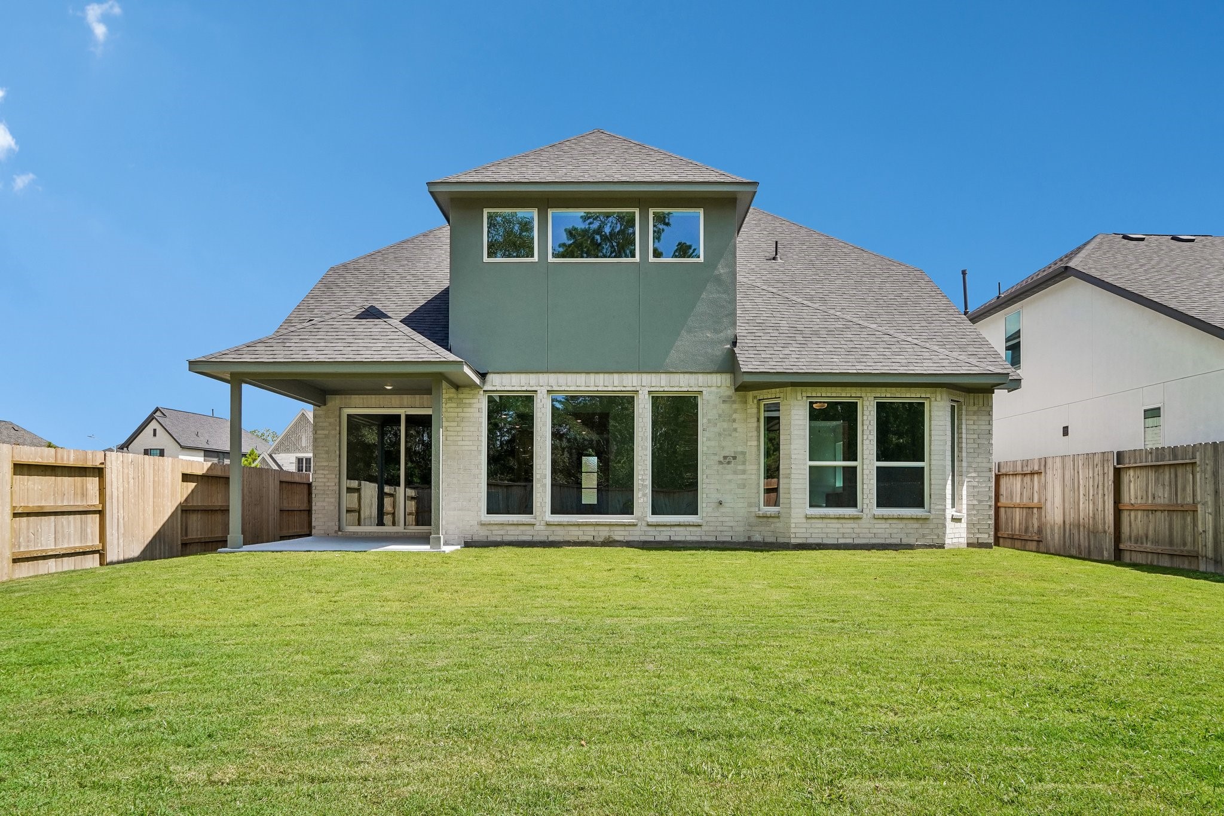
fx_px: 816
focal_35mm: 24
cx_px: 612
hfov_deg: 73.7
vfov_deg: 53.1
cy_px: 408
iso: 500
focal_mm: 24
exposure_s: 1/1000
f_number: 8
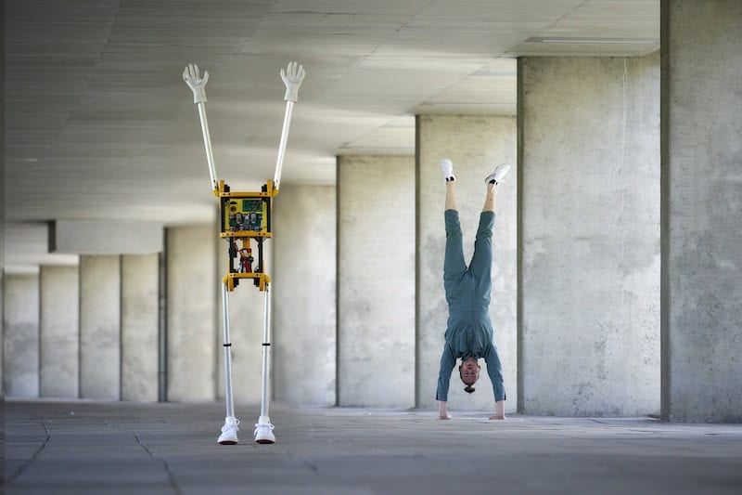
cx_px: 371
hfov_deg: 11.4
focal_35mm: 180
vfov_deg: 7.6
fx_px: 3709
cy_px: 248
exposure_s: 1/2000
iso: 640
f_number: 2.8
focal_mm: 180
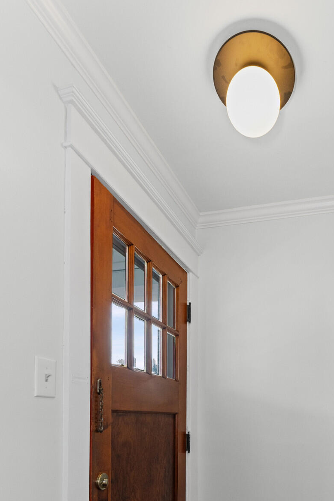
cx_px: 268
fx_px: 348
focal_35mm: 25
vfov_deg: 65.6
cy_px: 394
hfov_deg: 48.3
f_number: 8
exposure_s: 1/60
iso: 1000
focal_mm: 14.6
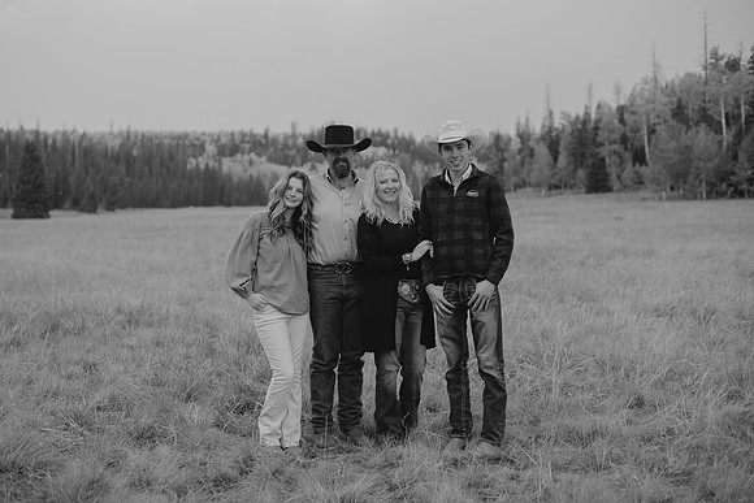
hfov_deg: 37.4
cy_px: 236
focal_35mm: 53
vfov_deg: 25.4
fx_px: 1114
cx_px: 353
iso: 160
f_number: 2.5
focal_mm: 50
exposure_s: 1/400
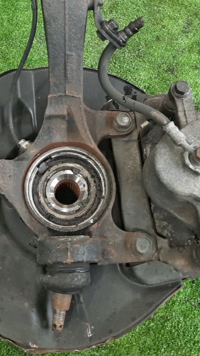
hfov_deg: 22.6
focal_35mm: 53
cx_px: 84
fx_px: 500
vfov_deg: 38.4
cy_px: 98
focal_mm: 4.6
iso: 302
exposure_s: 1/33
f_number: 2
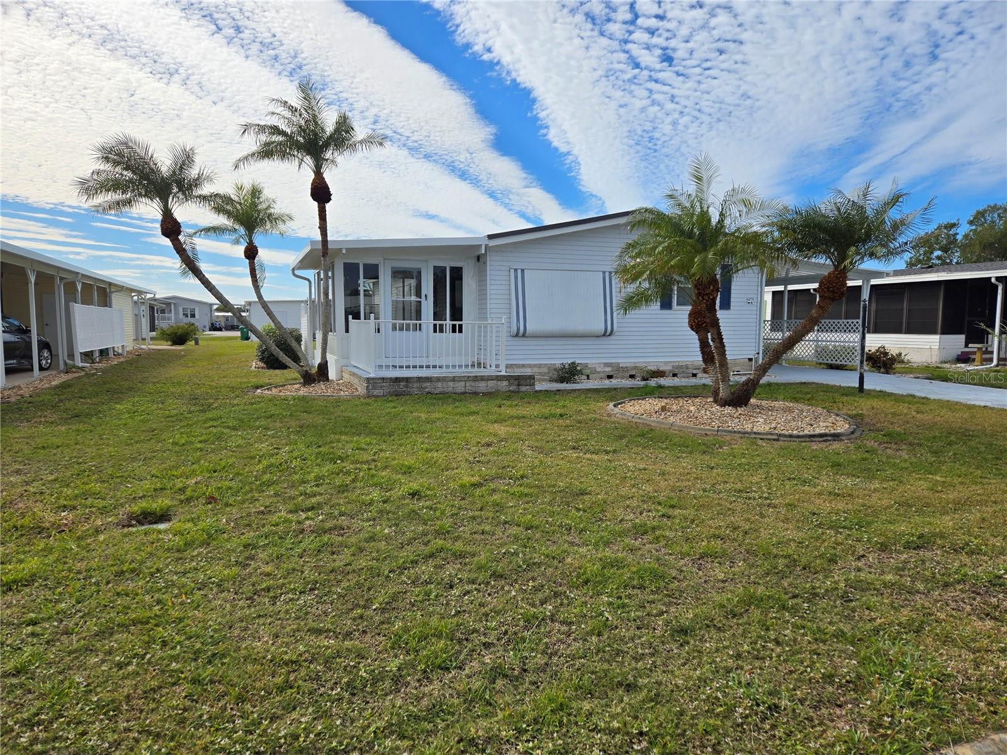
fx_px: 669
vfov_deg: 58.9
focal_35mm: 23
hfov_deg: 73.9
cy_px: 378
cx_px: 504
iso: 25
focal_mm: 5.4
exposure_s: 1/3042
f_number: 1.8
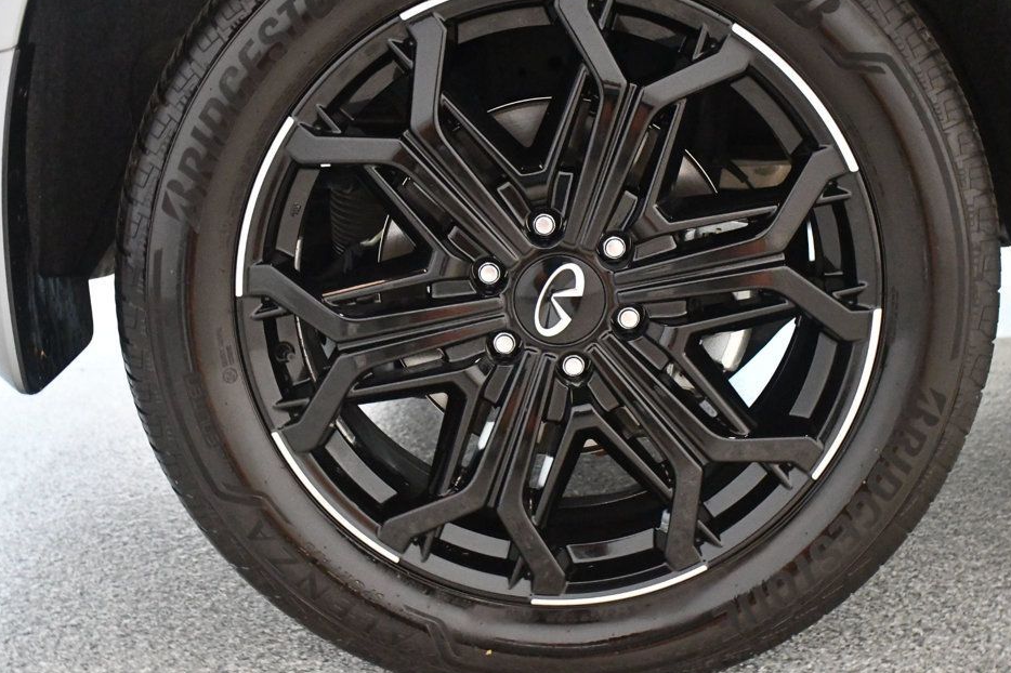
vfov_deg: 23.8
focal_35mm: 57
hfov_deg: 35.0
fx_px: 1600
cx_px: 548
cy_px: 308
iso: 10000
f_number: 4.2
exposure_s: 1/60
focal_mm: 35
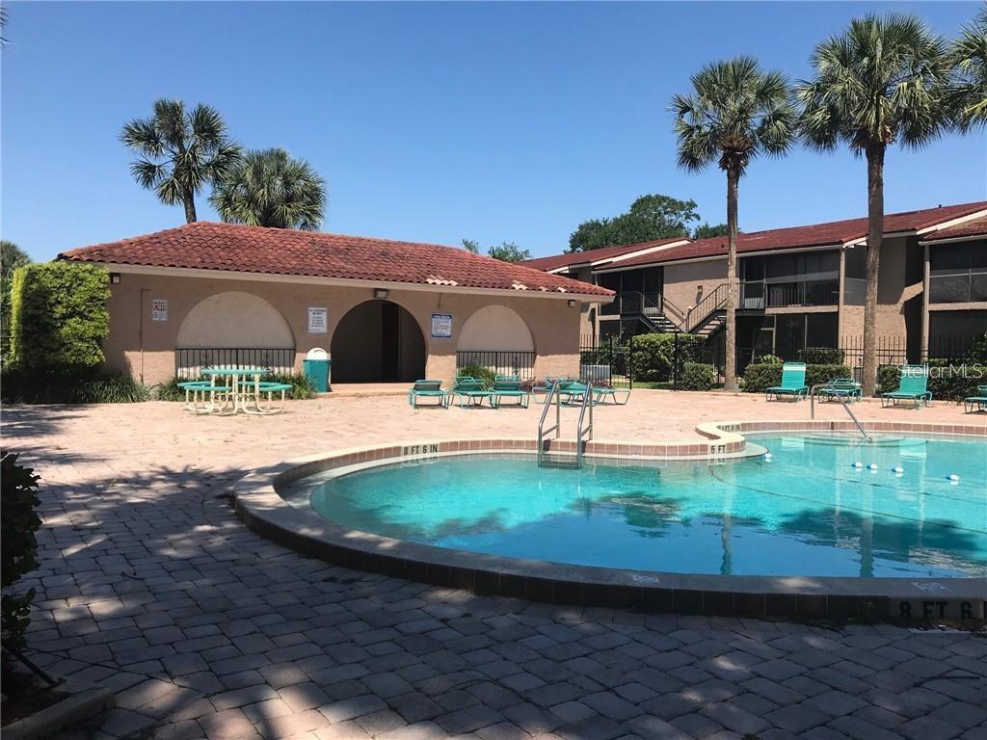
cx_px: 494
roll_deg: -0.8
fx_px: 798
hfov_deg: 63.4
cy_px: 370
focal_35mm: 28
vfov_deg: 49.7
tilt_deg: -4.0
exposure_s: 1/2128
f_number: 1.8
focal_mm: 3.99
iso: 20
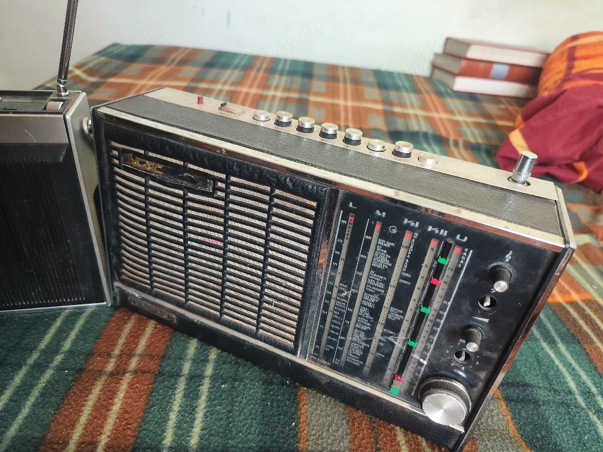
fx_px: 401
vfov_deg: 58.9
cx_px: 302
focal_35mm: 23
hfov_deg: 73.9
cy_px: 226
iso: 899
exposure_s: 1/50
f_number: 1.69
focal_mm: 7.01
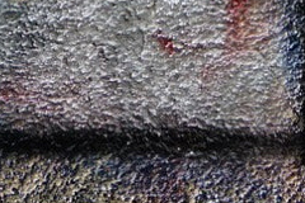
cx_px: 301
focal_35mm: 320
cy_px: -271
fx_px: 2711
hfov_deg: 6.4
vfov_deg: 4.2
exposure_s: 1/200
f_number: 9
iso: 1600
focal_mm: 48
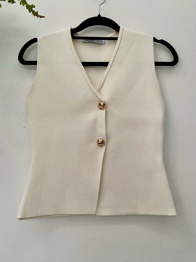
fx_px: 196
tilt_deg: +5.7
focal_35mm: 26
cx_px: 98
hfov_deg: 53.1
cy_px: 131
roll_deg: +0.1
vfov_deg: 67.3
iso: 400
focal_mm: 4.25
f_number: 1.8
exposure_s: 1/60
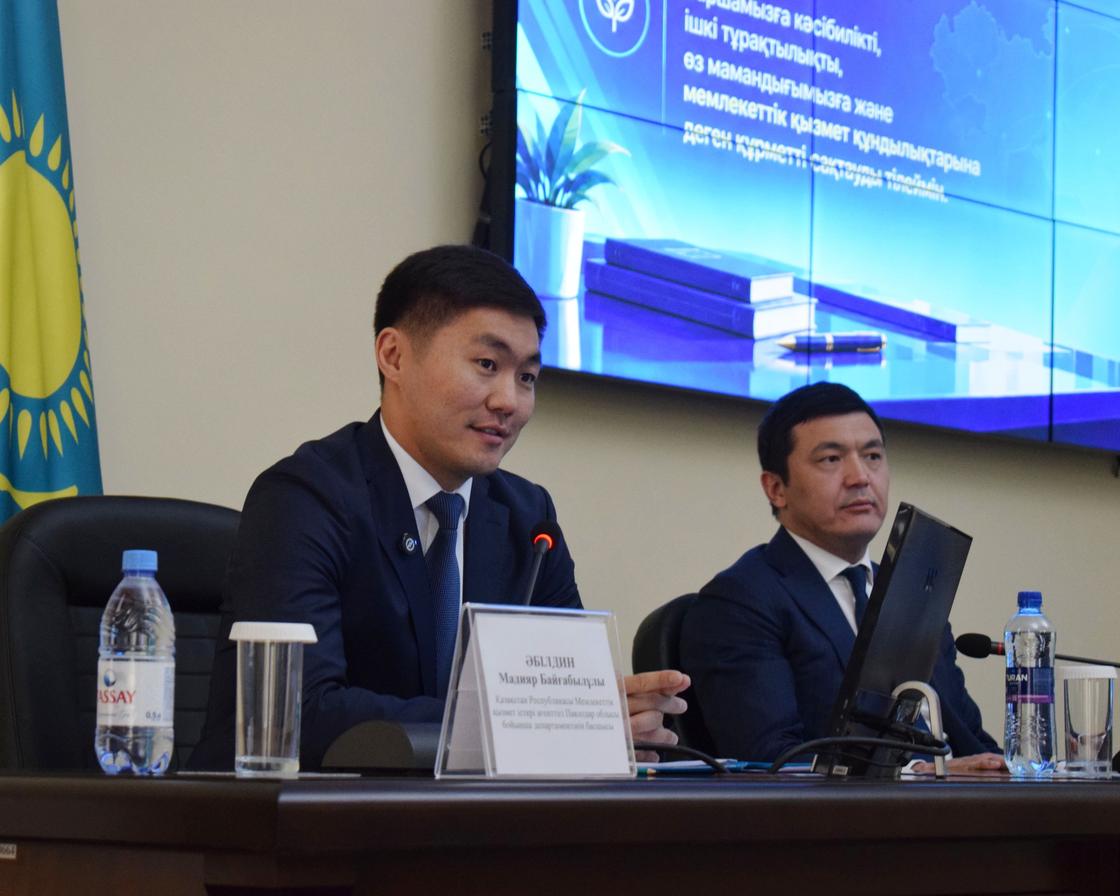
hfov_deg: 20.5
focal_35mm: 94
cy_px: 450
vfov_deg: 16.4
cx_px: 498
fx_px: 3102
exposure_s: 1/60
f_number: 5.6
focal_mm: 55
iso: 2000
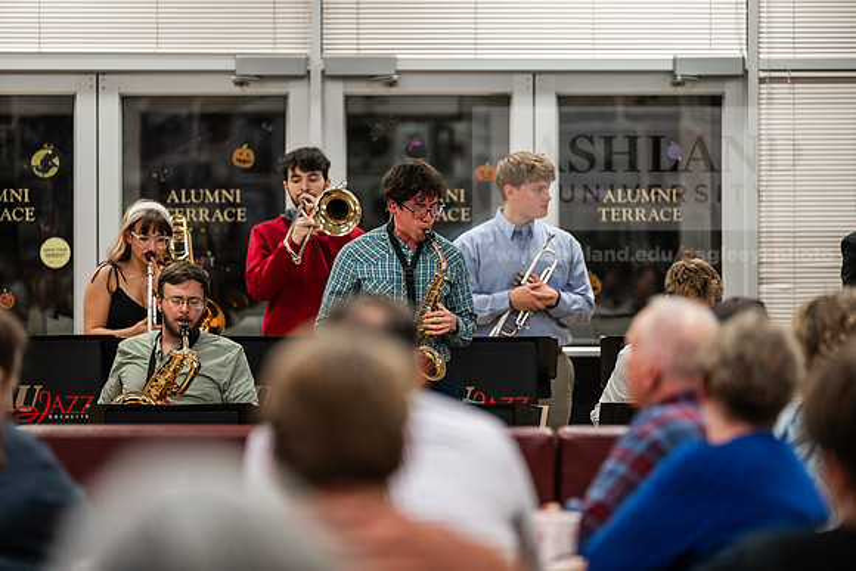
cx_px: 428
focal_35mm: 190
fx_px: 4519
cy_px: 286
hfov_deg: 10.8
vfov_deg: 7.2
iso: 1600
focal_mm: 190
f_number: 2.8
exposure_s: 1/200
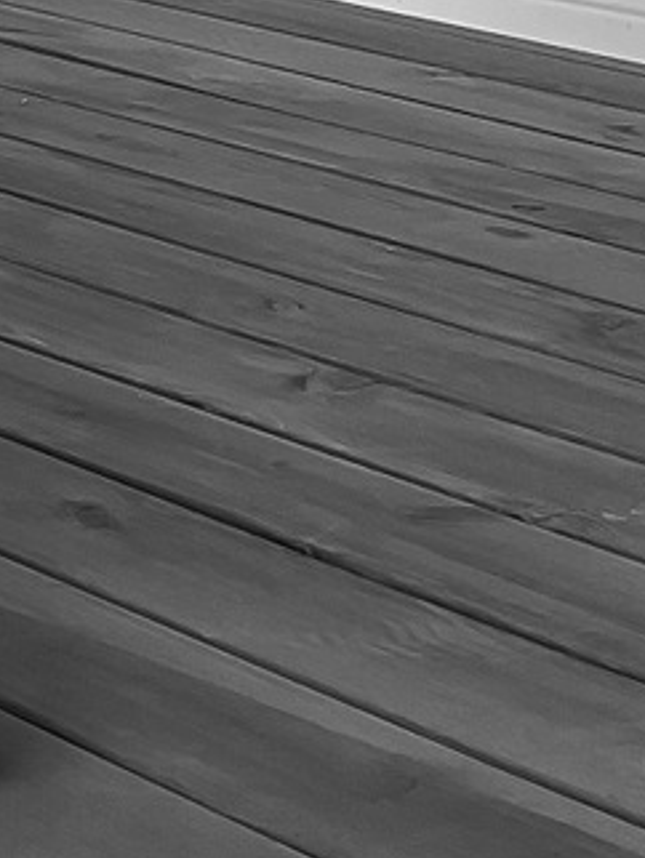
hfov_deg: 9.8
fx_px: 3573
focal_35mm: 144
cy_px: -344
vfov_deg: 13.1
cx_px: -469
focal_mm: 3
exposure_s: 1/120
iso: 32
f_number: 1.8
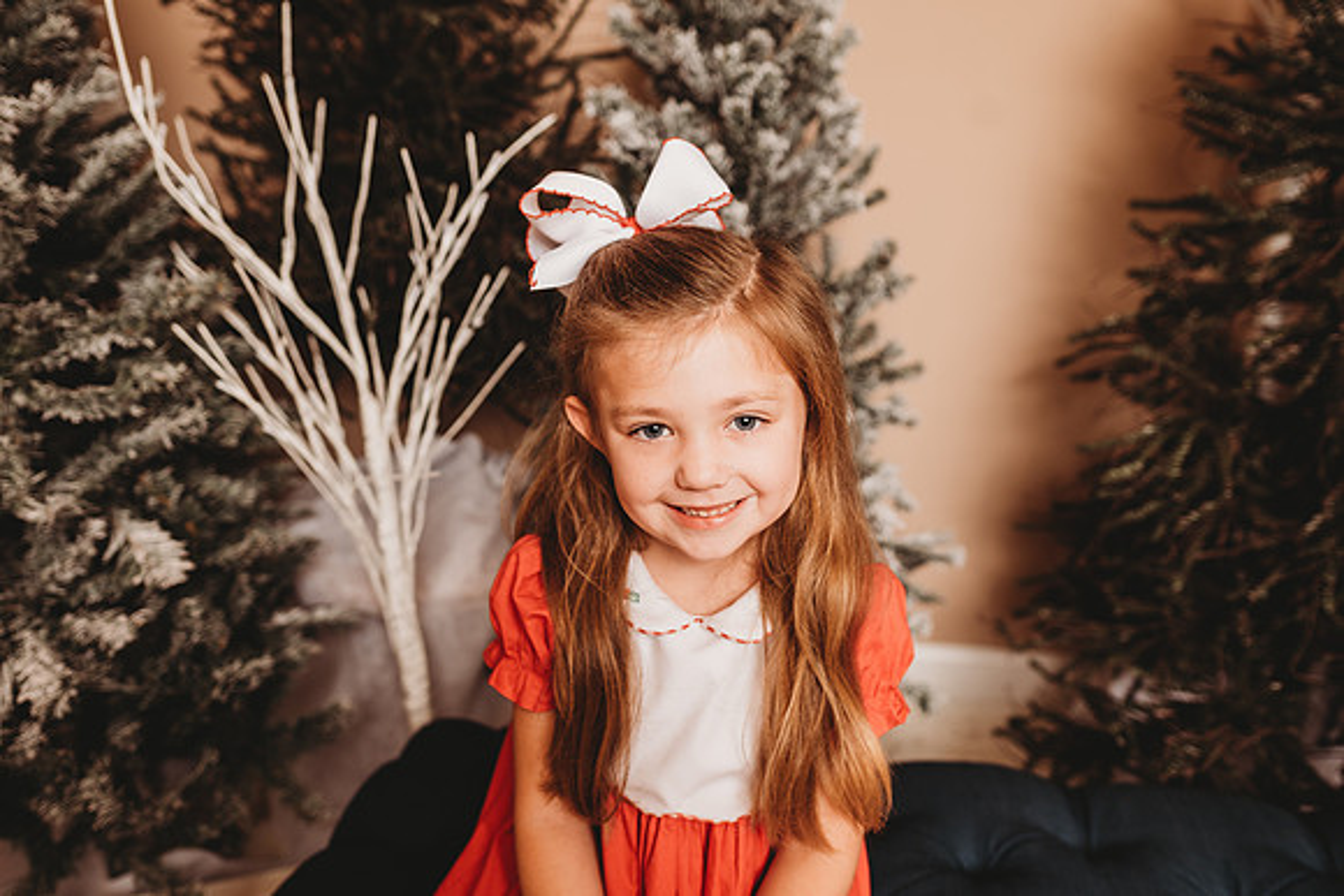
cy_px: 448
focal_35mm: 24
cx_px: 672
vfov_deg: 53.2
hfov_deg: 73.7
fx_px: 896
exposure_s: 1/160
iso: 100
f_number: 2.8
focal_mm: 24
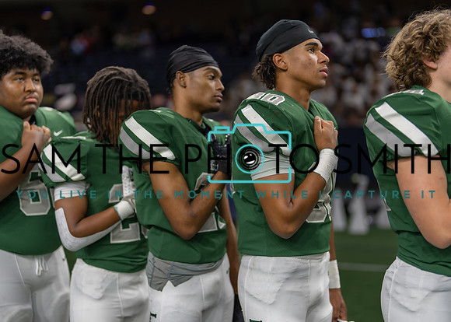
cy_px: 161
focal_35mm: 52
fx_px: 671
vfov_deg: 27.0
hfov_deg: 37.2
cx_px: 226
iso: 160
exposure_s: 1/500
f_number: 1.2
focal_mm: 50
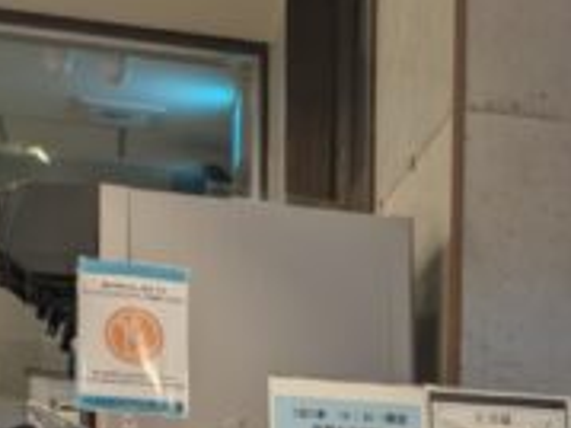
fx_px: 1566
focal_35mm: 95
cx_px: 638
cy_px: 701
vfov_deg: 14.2
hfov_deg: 19.7
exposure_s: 1/50
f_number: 1.89
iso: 127
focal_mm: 5.43
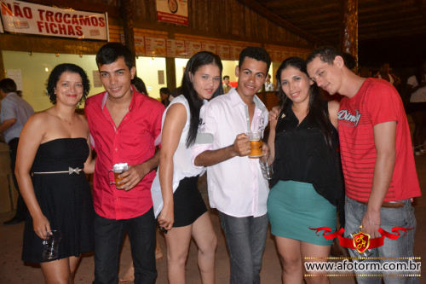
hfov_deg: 53.1
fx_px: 426
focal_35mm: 36
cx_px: 213
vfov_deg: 36.8
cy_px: 142
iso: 3200
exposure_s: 1/60
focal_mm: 24
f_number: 3.8
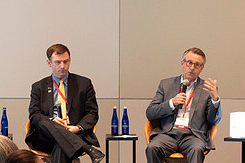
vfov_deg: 7.4
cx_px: 118
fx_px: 1258
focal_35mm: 185
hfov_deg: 11.1
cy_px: 152
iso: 4000
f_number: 5.3
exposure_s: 1/60
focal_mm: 52
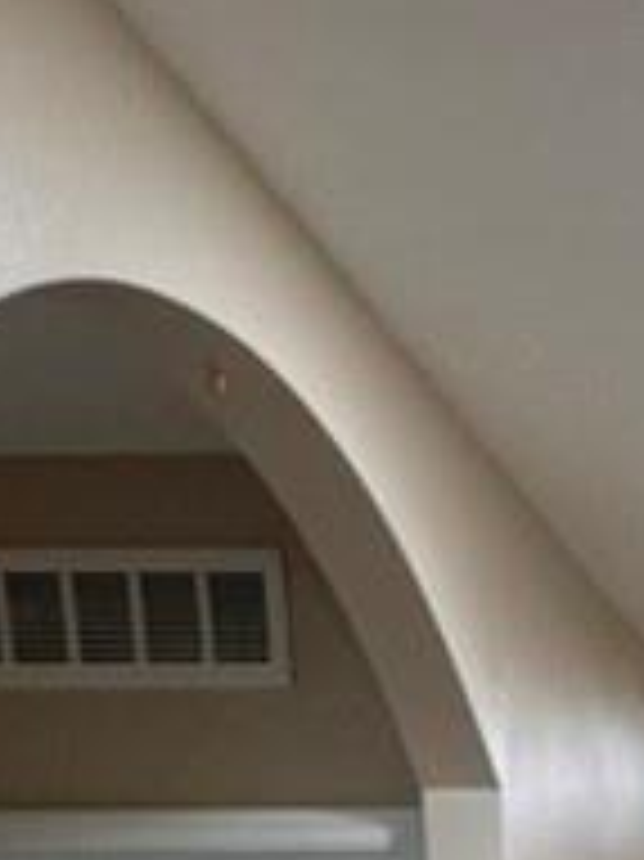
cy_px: 1558
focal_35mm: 75
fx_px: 1862
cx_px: 1054
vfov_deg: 19.4
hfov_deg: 17.1
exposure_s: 1/60
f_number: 2.2
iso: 160
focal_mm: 2.22
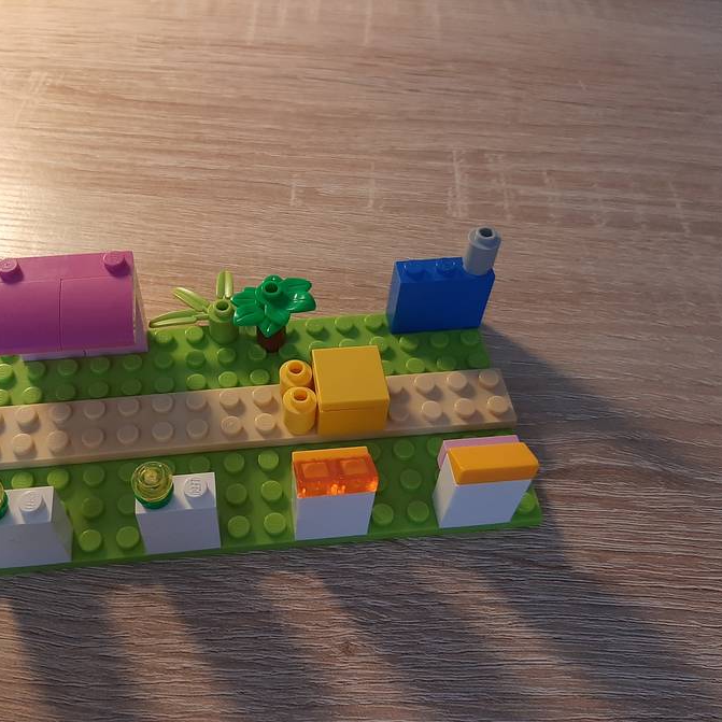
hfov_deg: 50.6
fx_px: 755
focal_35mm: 32
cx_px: 273
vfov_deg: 51.1
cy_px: 362
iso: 200
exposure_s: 1/33
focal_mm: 3.93
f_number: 1.7
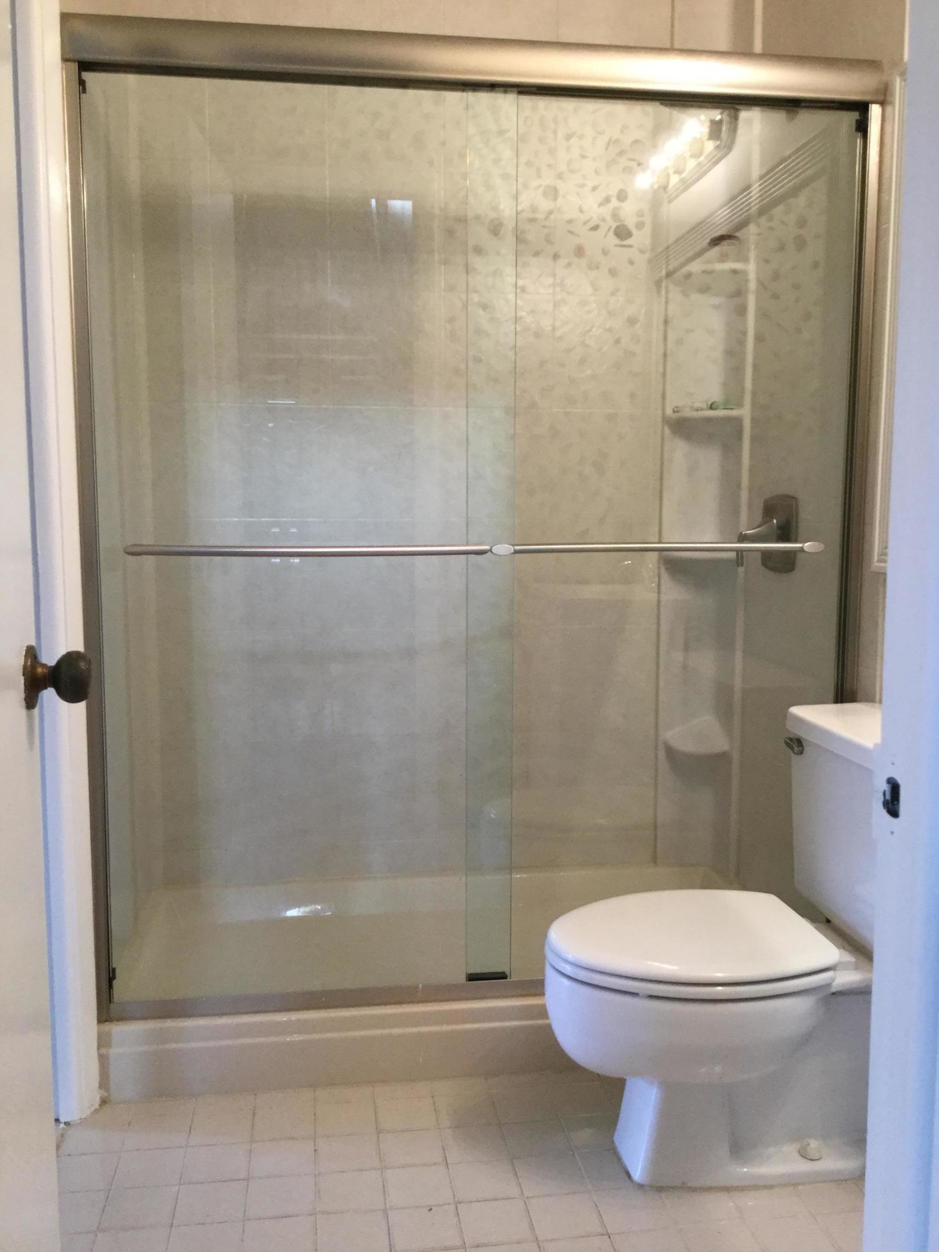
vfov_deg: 58.4
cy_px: 626
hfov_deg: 45.4
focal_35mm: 31
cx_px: 470
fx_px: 1121
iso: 64
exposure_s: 1/30
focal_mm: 3.3
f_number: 2.4
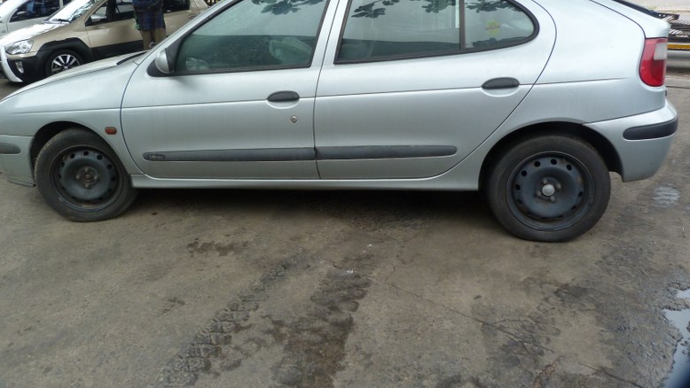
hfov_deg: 67.9
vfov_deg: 41.0
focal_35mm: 28
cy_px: 128
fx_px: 512
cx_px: 340
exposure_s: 1/250
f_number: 3.2
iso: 160
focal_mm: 4.5
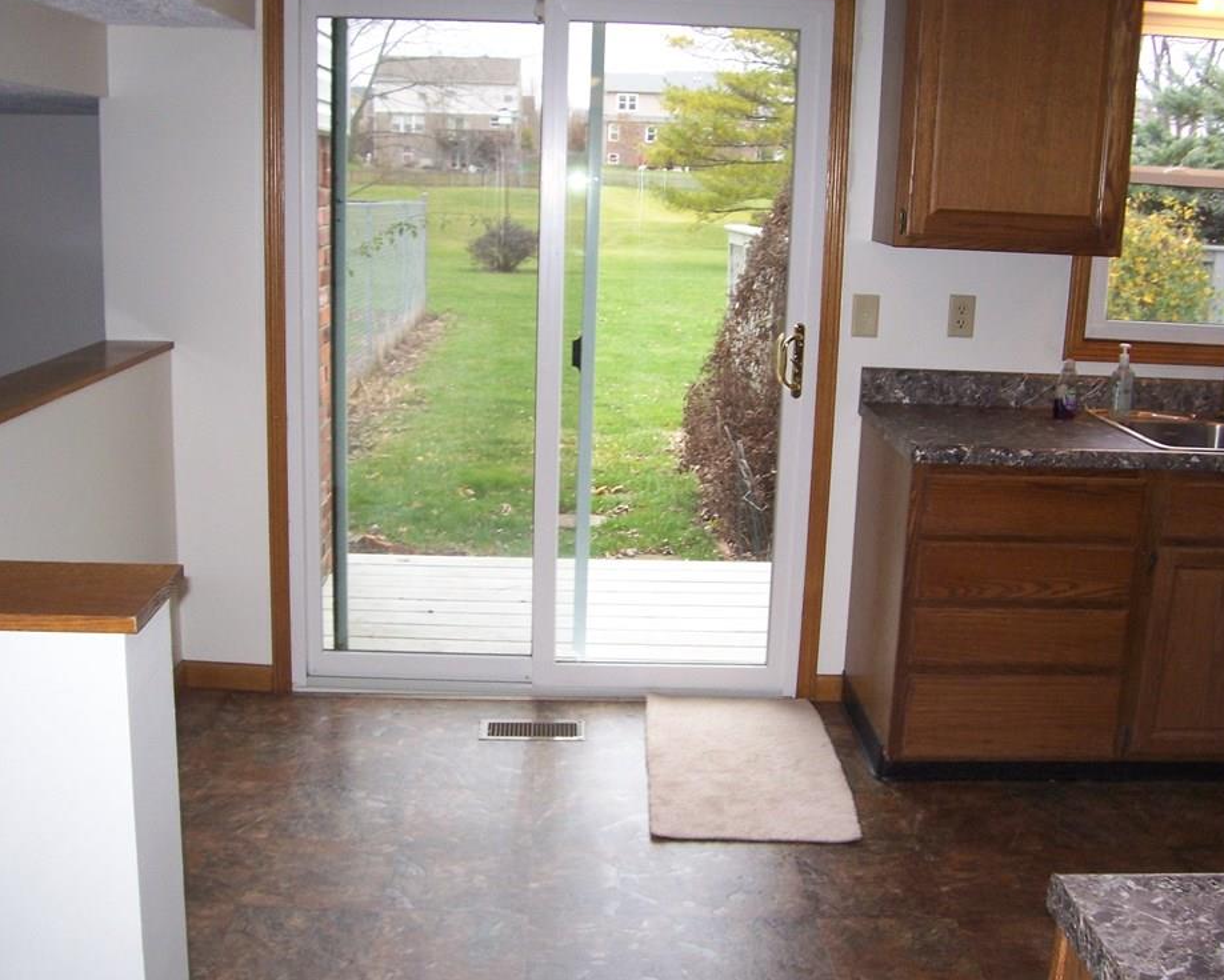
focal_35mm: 37
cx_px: 575
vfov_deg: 40.2
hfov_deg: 49.0
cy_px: 491
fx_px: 1341
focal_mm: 5.6
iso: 125
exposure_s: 1/60
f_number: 2.7
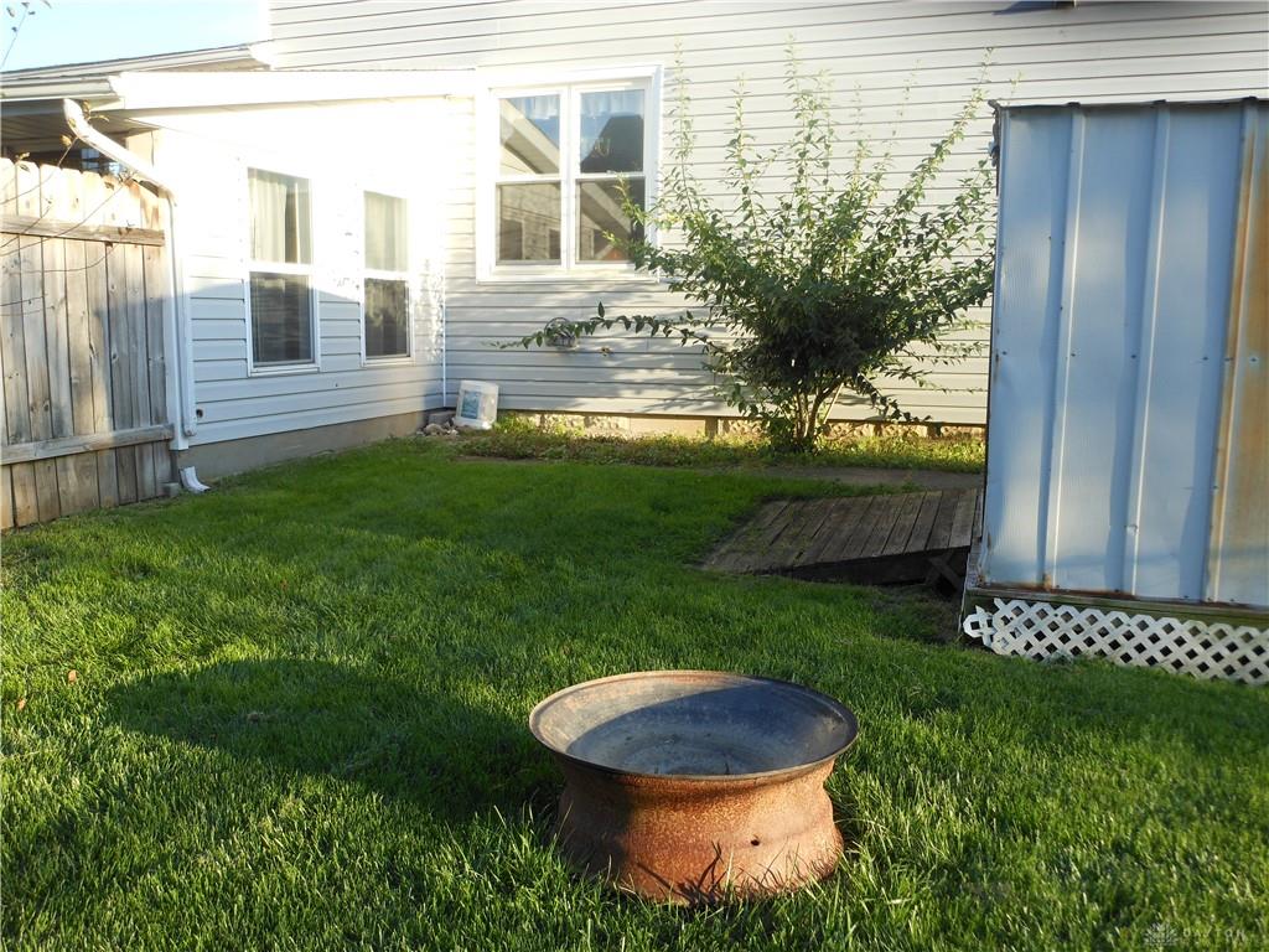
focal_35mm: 33
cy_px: 476
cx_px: 634
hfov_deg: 55.4
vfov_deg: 42.9
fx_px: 1210
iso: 80
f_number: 4
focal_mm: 5.9
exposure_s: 1/100
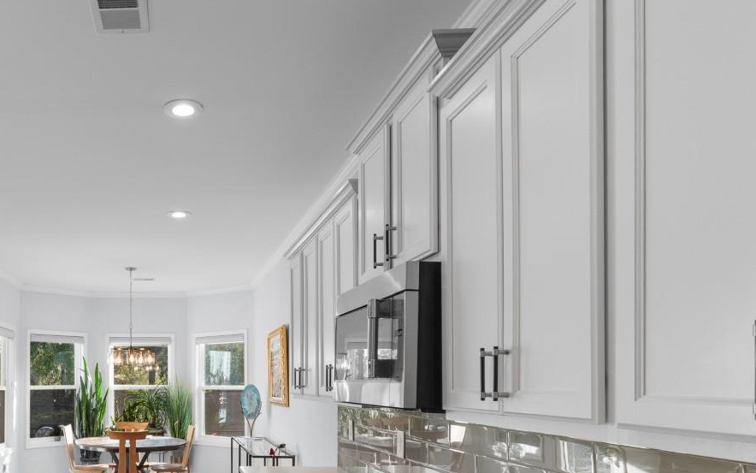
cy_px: 370
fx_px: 577
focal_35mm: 28
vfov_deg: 42.8
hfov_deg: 61.6
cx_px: 163
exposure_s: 1/15
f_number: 4.5
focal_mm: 10
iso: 100
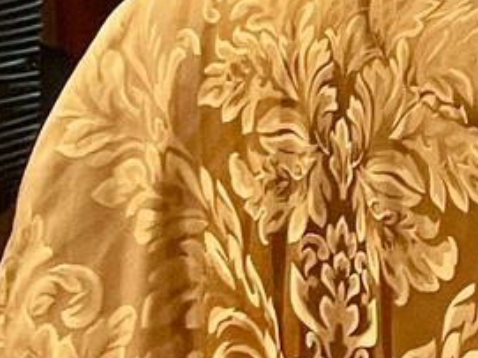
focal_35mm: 189
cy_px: -582
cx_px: 1291
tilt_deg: -4.0
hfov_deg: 9.0
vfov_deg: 7.2
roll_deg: +0.4
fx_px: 2609
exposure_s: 1/60
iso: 200
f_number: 1.6
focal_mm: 5.1
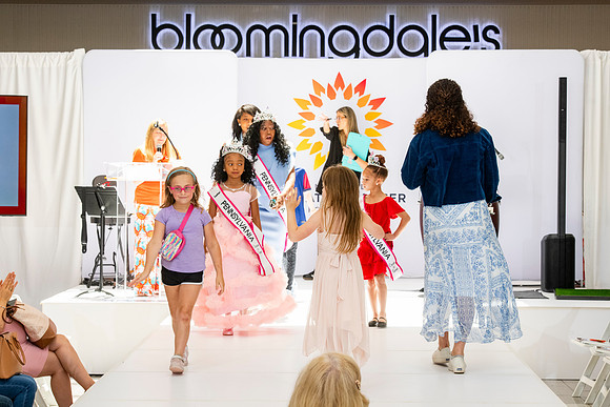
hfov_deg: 19.0
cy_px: 190
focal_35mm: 108
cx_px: 305
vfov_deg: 12.7
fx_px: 1823
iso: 1600
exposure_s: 1/160
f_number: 11
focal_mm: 98
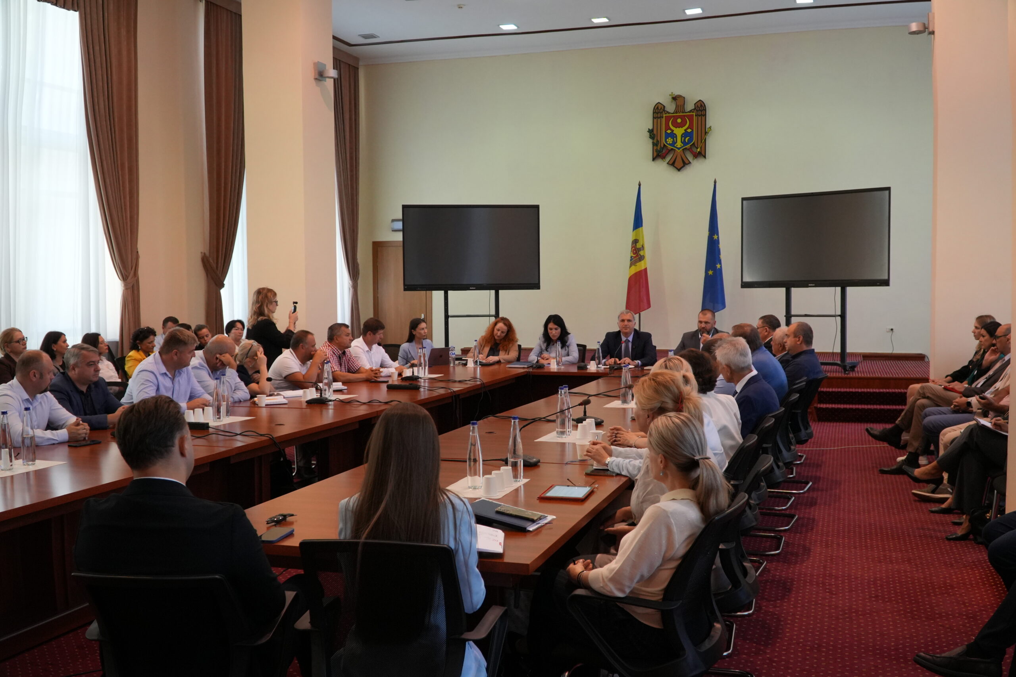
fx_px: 889
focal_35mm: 32
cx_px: 508
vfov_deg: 41.7
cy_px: 338
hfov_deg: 59.5
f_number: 4
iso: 1600
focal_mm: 21
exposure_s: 1/160
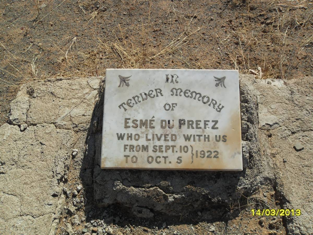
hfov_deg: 52.6
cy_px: 118
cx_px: 156
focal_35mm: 35
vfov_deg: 40.7
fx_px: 316
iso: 80
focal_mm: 6.3
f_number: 8.2
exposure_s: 1/250
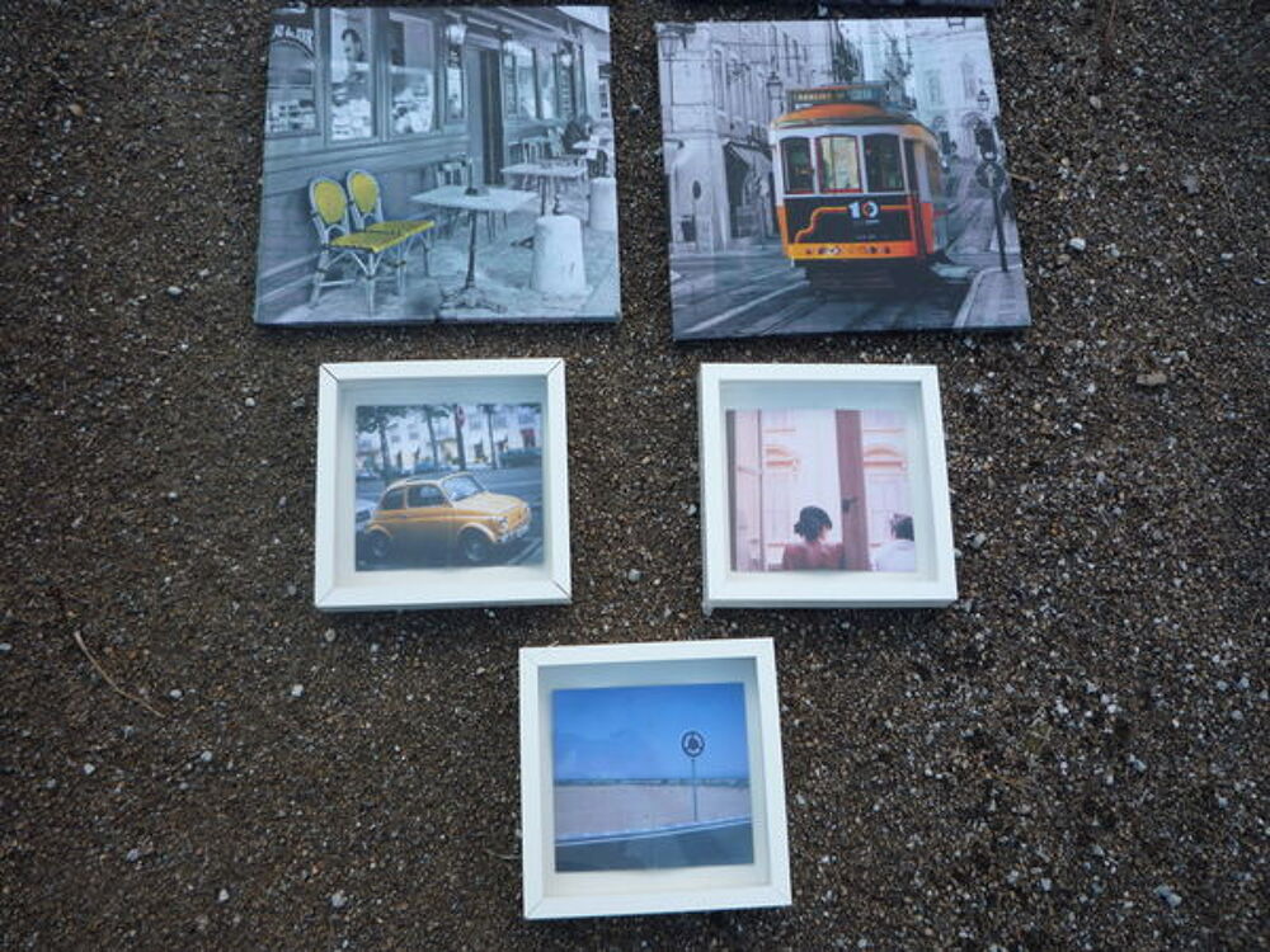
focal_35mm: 30
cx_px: 635
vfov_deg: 46.8
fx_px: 1101
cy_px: 476
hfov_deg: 60.0
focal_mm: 5.2
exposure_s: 1/160
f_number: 4
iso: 100
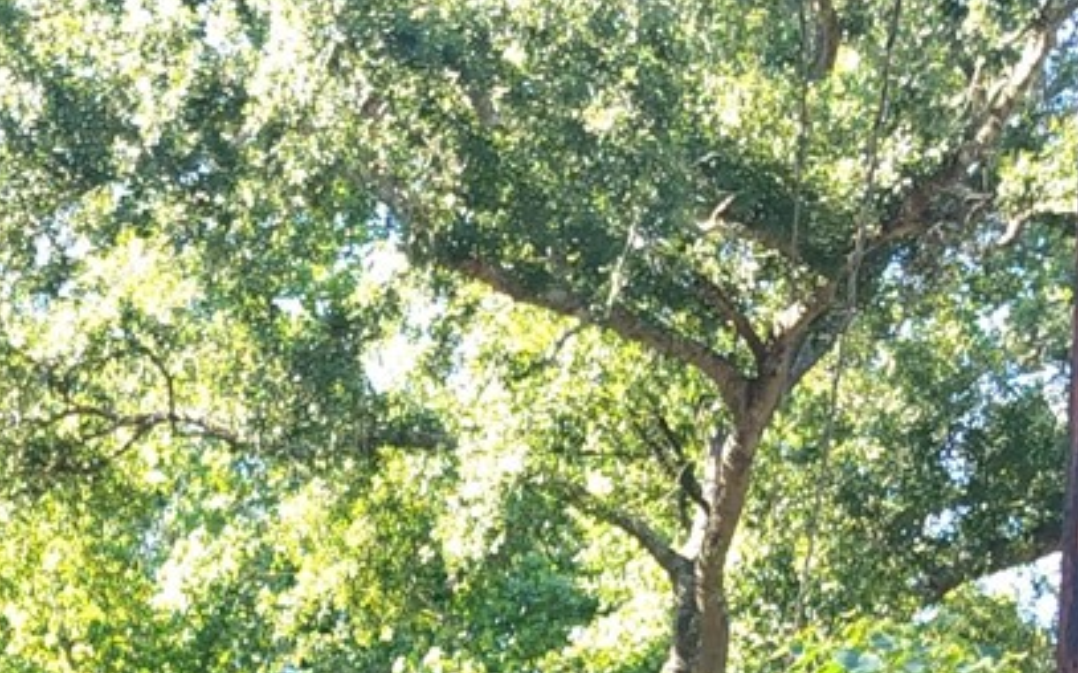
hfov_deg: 16.1
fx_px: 3759
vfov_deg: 8.8
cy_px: 1834
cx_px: 132
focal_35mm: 128
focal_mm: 5.56
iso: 100
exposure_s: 1/127
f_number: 1.8
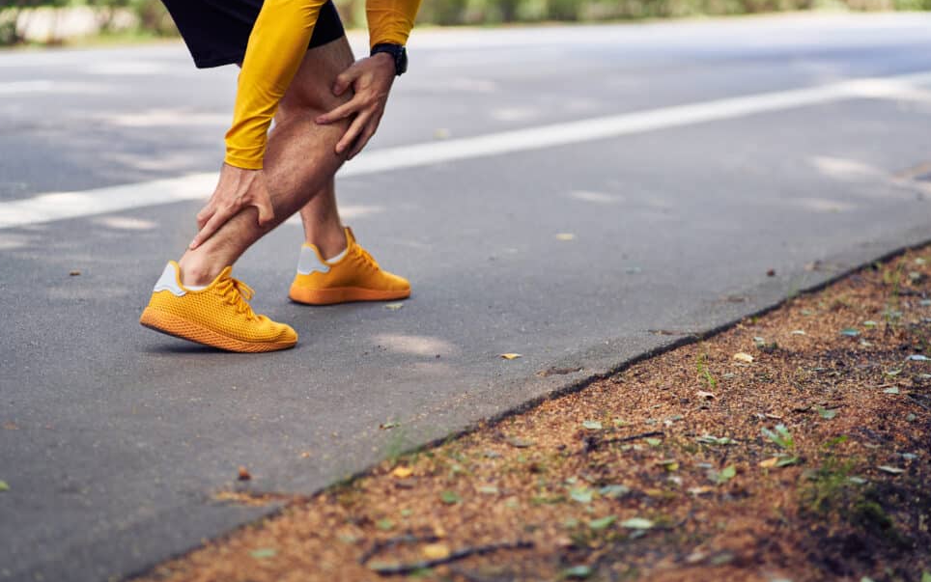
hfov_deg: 22.5
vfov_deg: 14.2
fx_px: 2335
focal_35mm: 92
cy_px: 265
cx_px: 479
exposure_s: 1/800
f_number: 2.5
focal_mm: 85
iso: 640
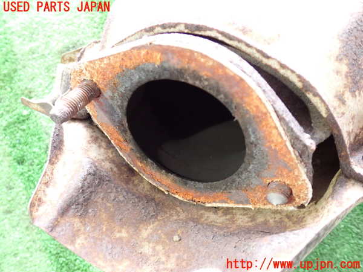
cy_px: 136
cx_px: 182
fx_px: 315
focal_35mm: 30
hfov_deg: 60.0
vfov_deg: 46.8
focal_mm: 5.4
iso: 640
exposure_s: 1/30
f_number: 2.3
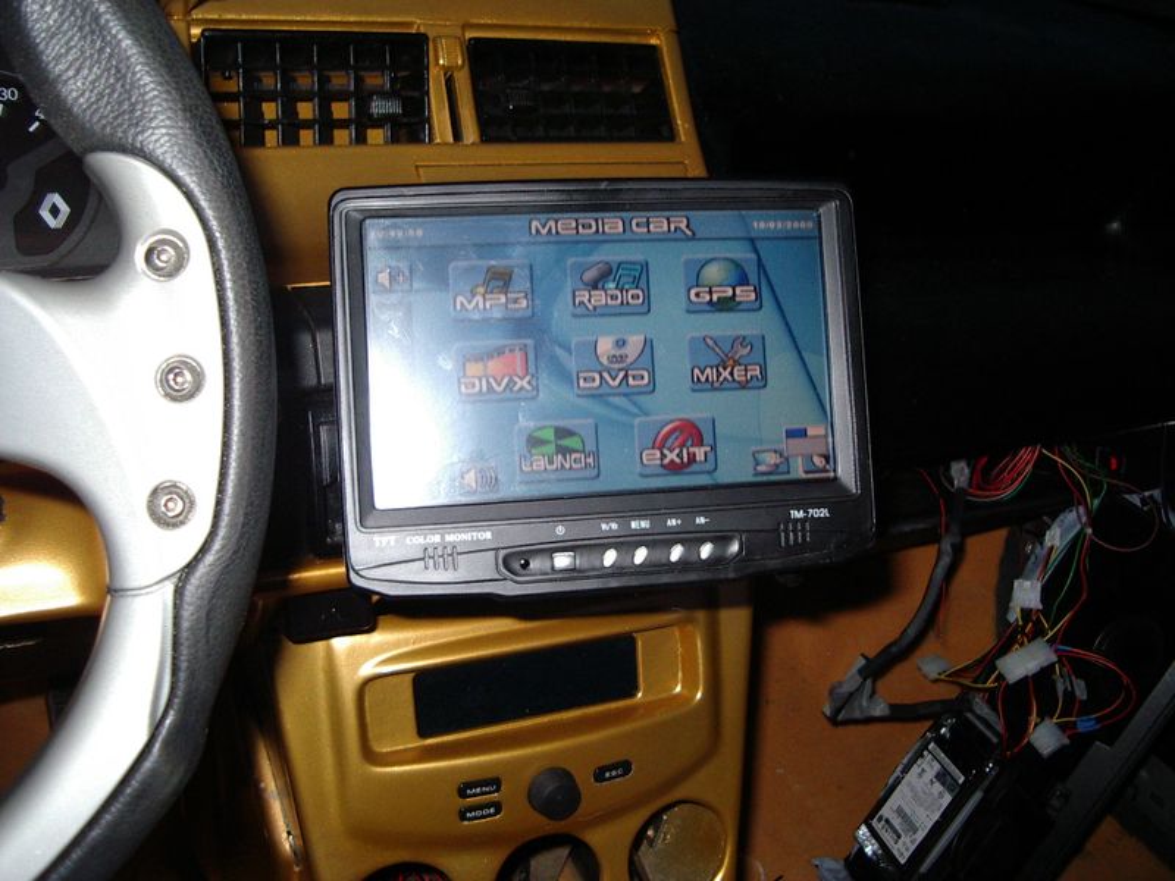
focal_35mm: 38
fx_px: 1290
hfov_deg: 49.0
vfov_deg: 37.7
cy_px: 440
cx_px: 588
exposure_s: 1/60
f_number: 2.6
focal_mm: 5.8
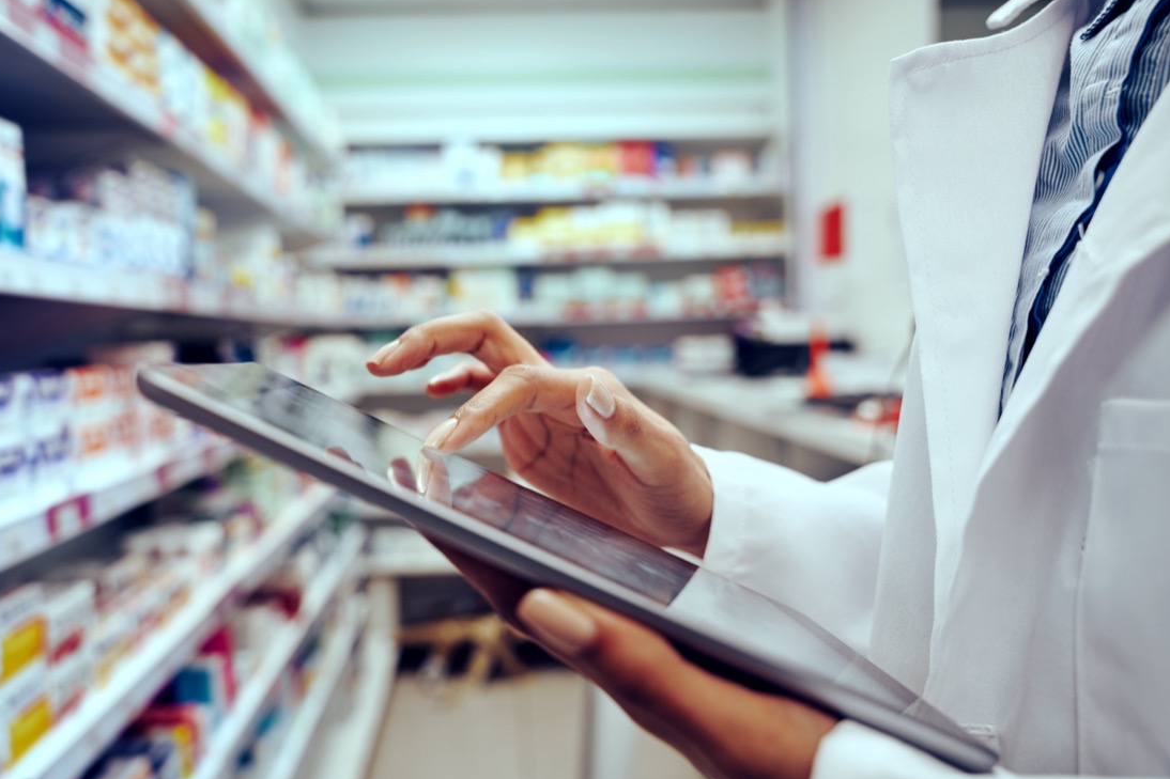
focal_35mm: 34
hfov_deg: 55.7
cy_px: 399
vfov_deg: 38.9
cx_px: 539
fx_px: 1105
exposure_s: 1/60
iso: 250
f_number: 3.5
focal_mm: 31
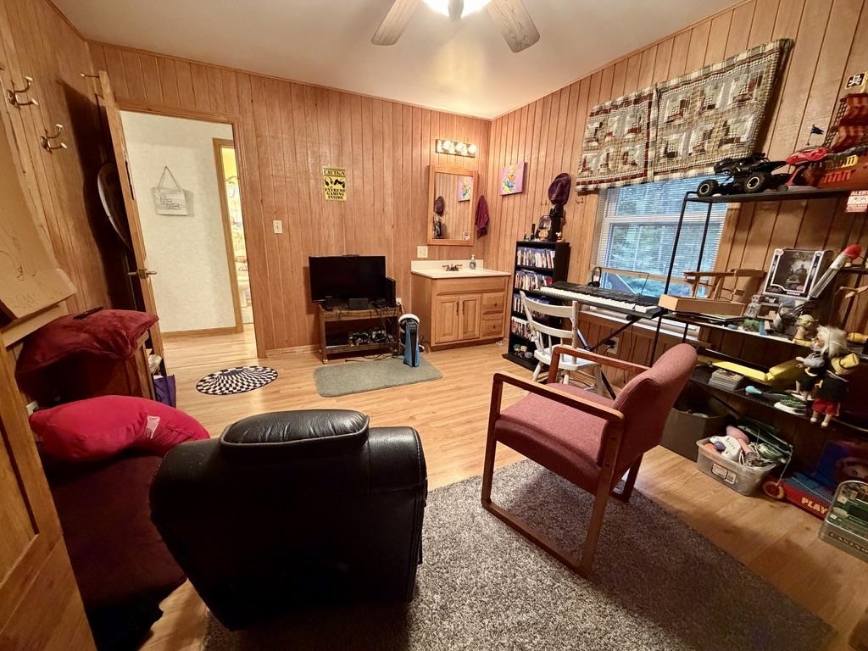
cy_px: 326
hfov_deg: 102.1
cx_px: 434
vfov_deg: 85.7
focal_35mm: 14
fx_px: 351
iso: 1000
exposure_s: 1/60
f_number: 2.2
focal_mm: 2.22
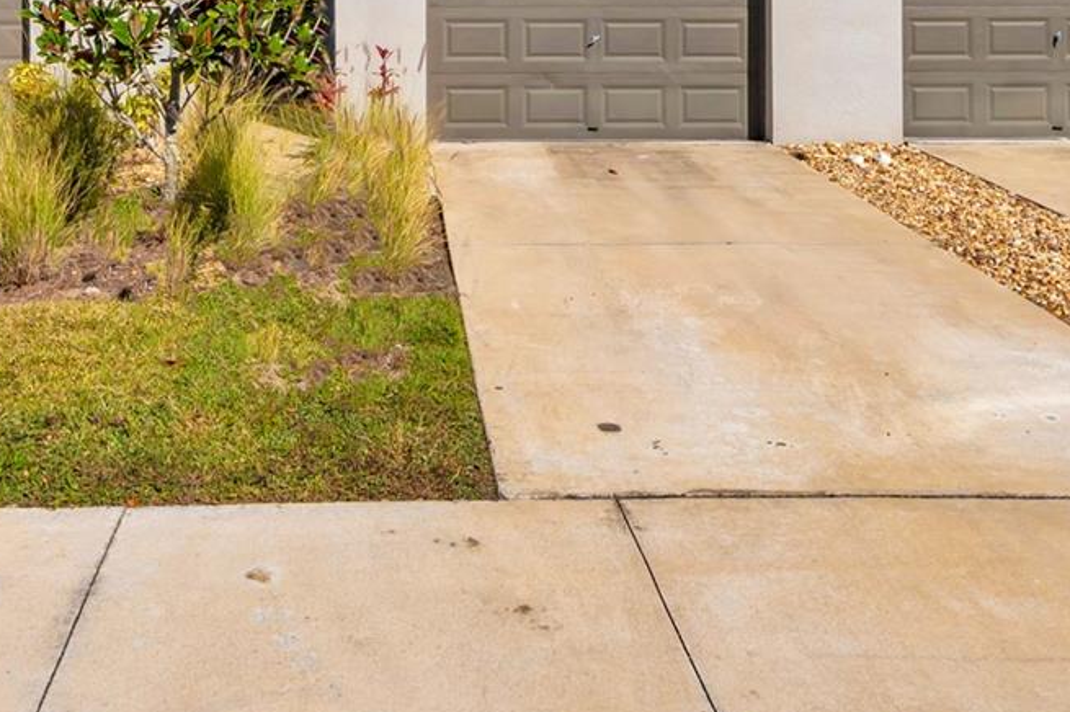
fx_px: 1307
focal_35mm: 44
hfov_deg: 44.4
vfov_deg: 27.9
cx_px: 446
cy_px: -65
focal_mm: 12
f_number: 10
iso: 100
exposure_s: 1/500
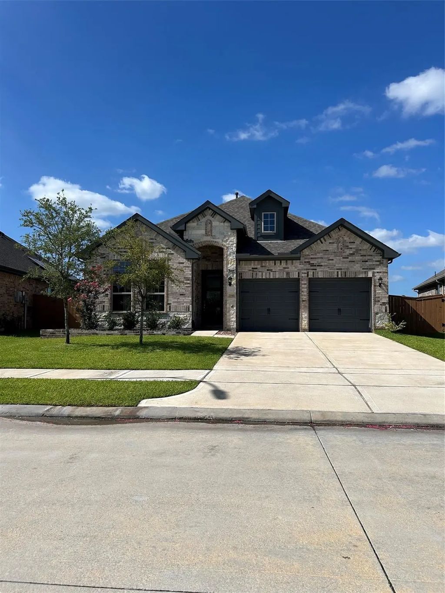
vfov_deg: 67.3
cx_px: 222
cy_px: 296
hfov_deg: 53.1
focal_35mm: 26
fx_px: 446
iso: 50
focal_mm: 5.7
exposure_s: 1/6211
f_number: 1.5
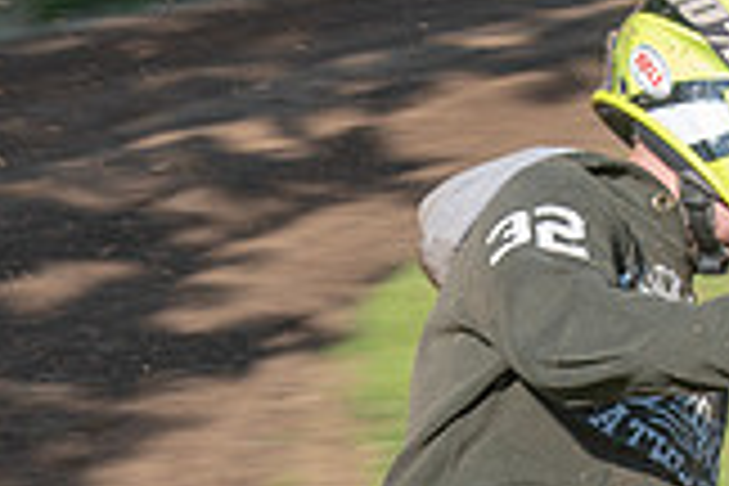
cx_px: 507
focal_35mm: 291
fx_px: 5892
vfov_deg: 4.7
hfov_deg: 7.1
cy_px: 589
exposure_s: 1/250
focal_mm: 70
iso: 200
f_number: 8
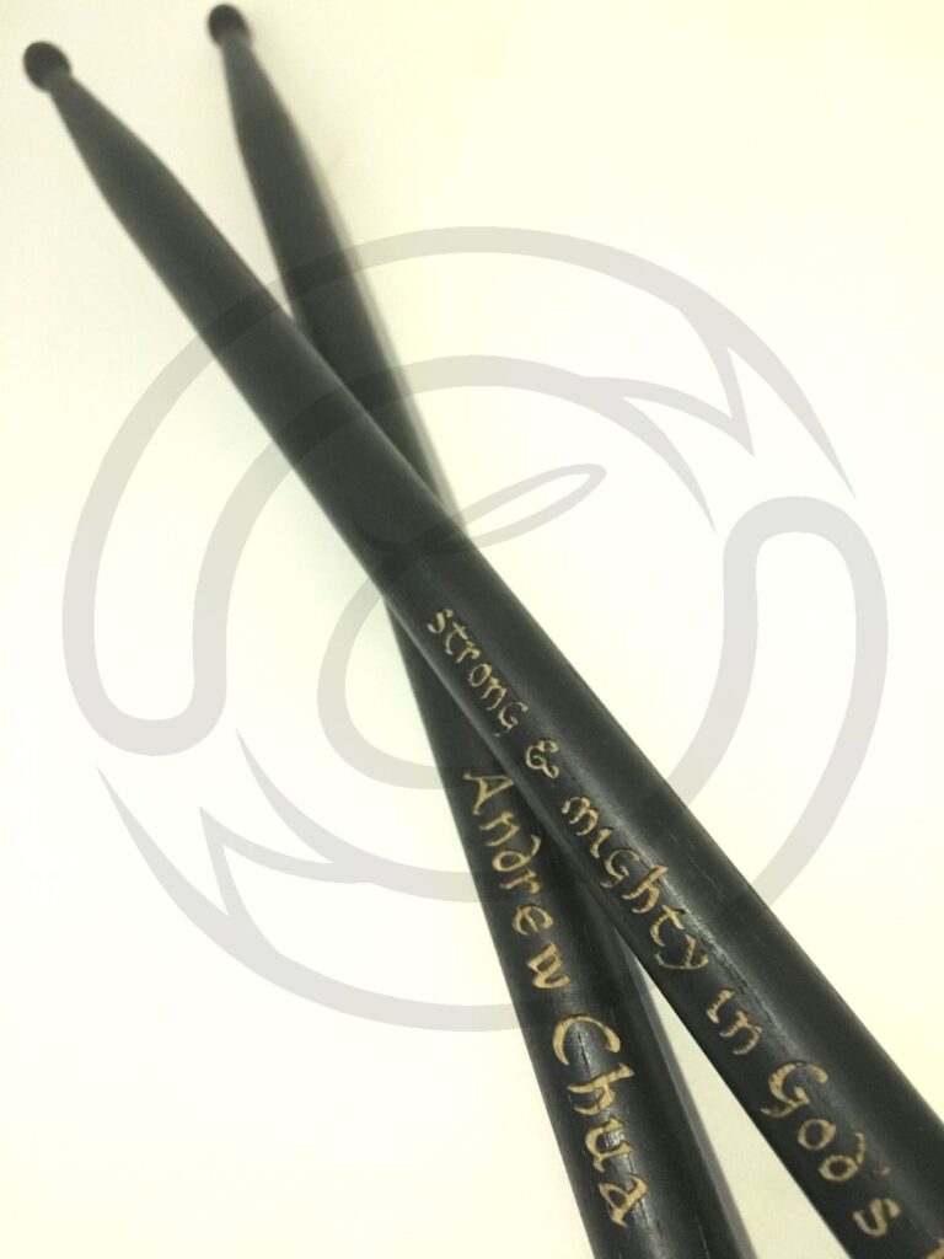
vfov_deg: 61.7
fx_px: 1054
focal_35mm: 29
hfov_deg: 48.2
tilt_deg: -48.9
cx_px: 472
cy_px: 630
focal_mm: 4.15
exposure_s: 1/17
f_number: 2.2
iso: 500
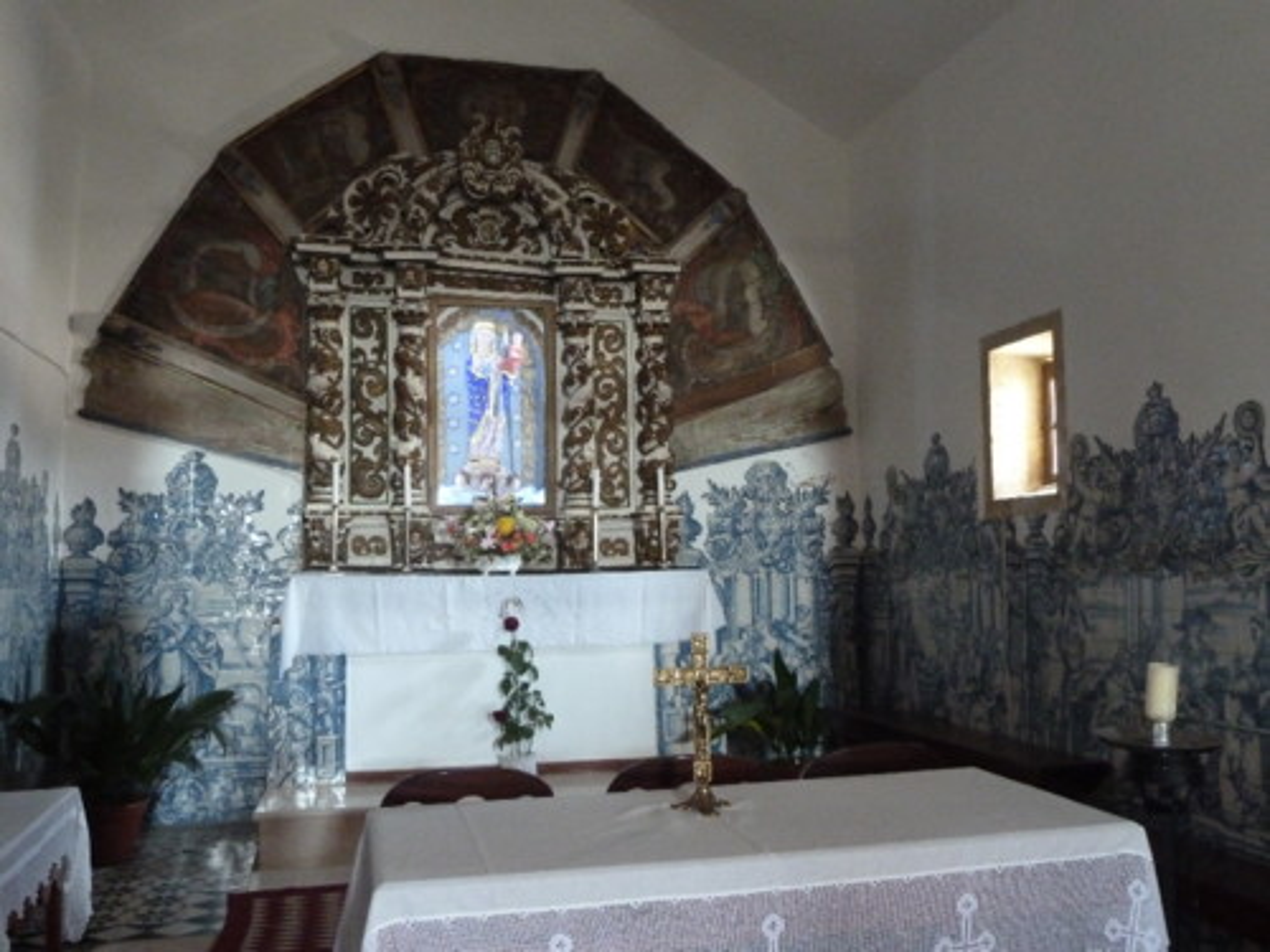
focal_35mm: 32
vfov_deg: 44.2
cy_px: 476
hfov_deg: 56.8
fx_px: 1174
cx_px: 635
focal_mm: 5.3
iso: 800
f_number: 3.5
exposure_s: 1/13
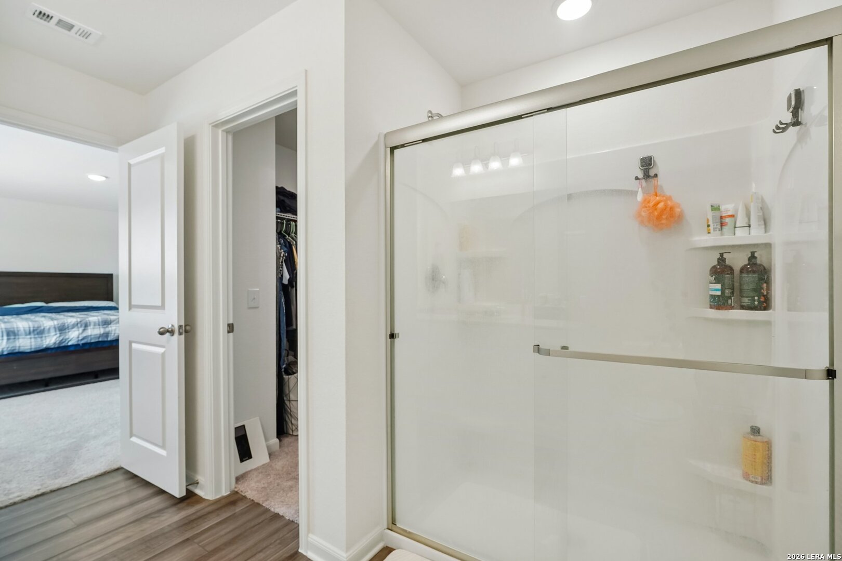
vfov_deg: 72.1
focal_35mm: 16
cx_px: 421
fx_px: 386
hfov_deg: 95.0
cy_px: 280
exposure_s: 1/25
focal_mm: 16.5
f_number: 8
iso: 400
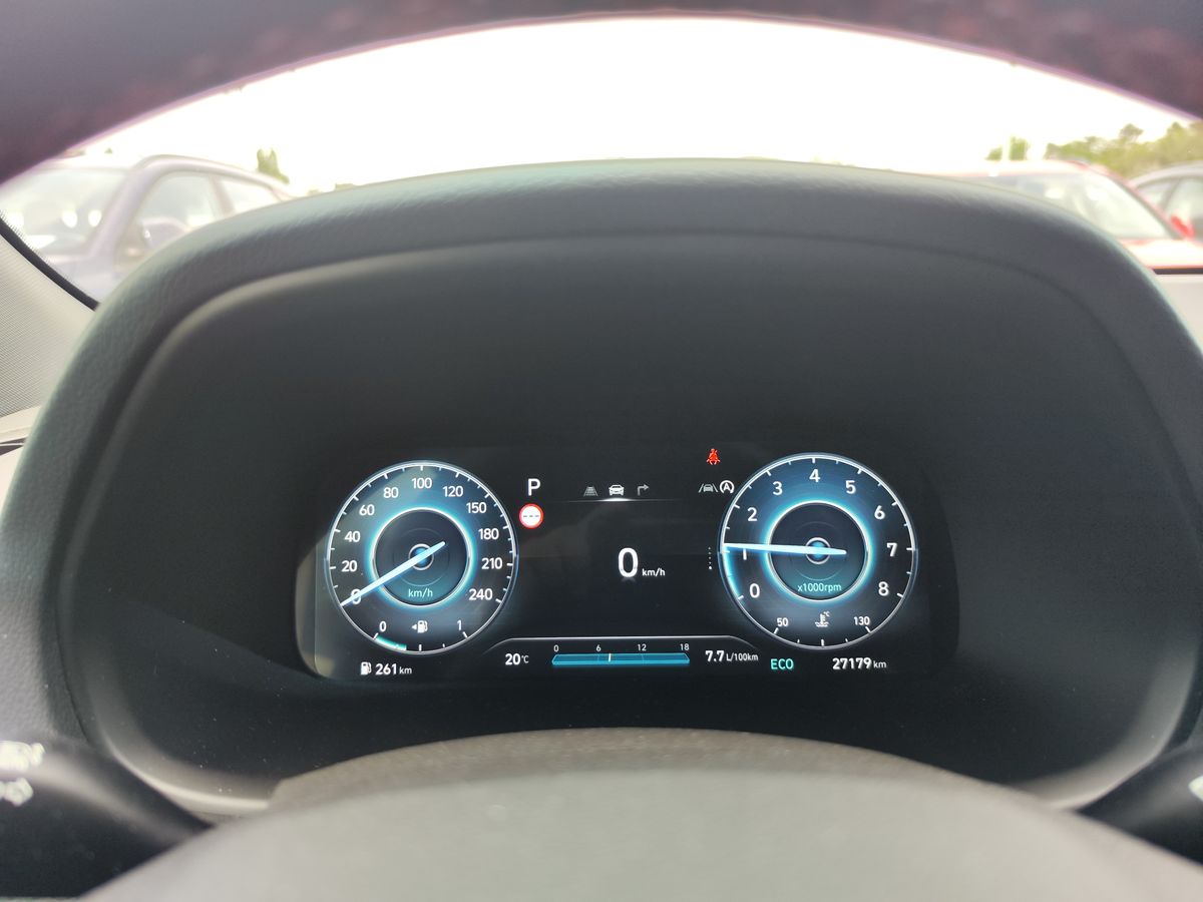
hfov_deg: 73.9
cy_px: 451
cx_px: 602
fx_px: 799
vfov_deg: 58.9
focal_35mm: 23
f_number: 1.69
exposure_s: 1/400
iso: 207
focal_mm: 7.01
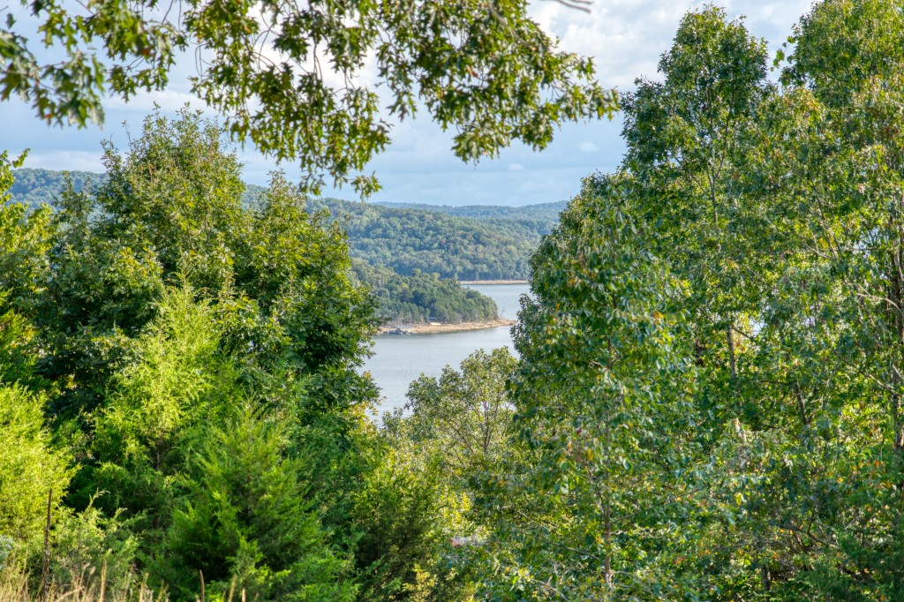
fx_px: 2636
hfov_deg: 19.5
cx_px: 452
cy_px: 301
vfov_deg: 13.0
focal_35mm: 105
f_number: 4
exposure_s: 1/125
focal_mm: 105
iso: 400
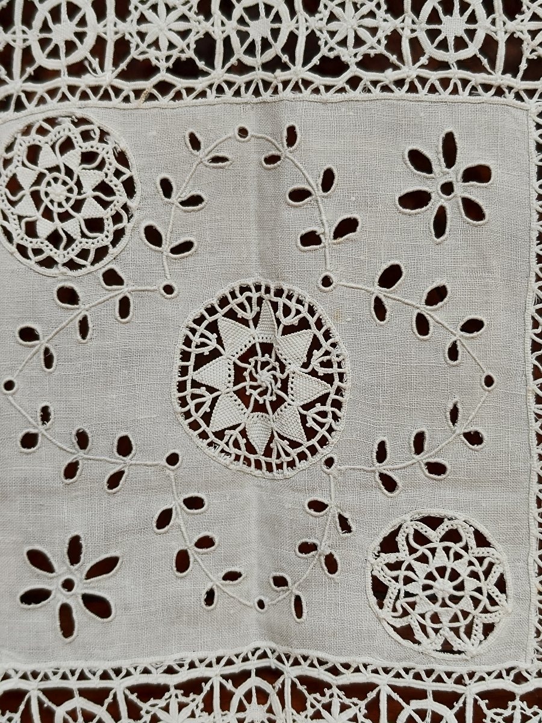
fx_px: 480
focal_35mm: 23
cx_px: 271
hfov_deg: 58.9
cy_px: 362
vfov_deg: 73.9
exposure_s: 1/100
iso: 981
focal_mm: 7.01
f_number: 1.69
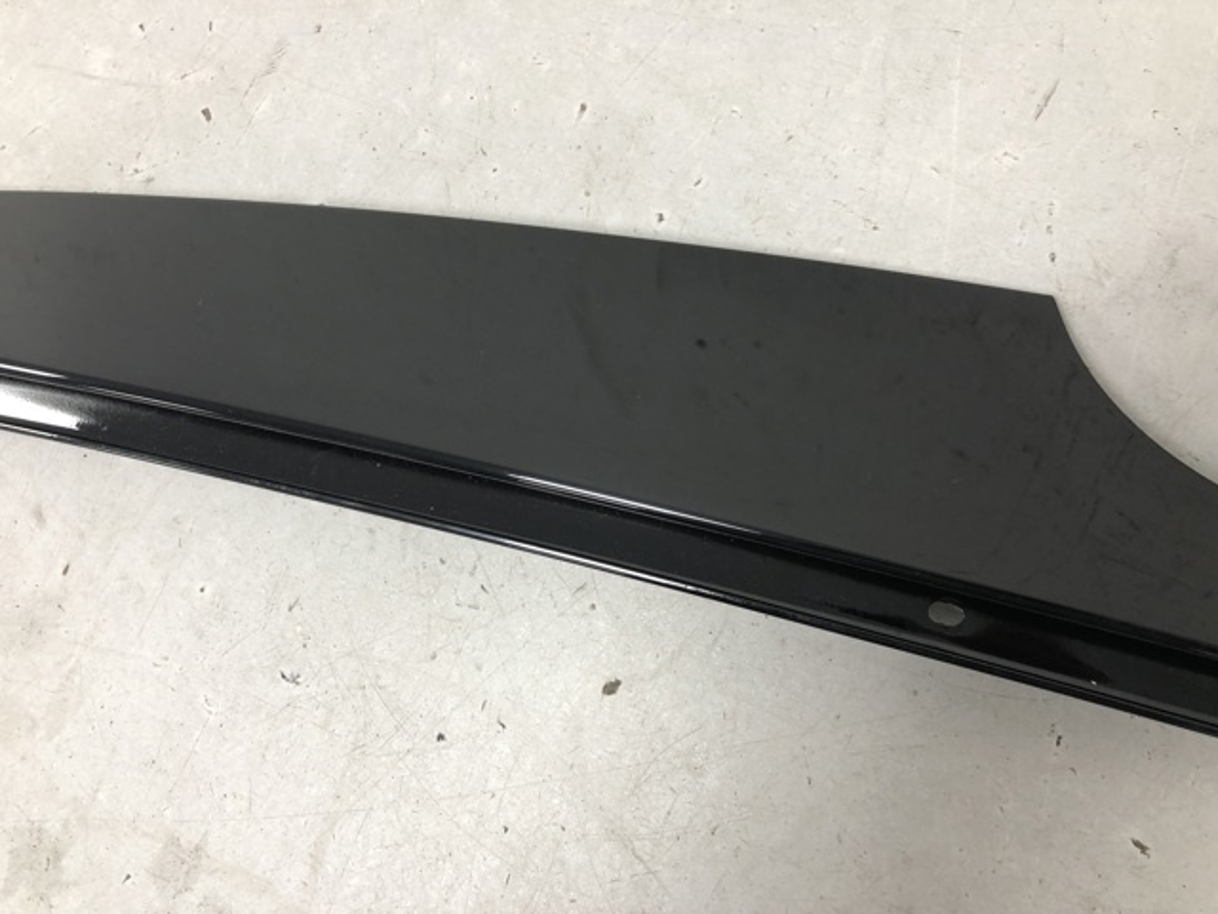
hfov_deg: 63.4
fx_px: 985
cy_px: 457
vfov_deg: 49.7
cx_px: 609
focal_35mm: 28
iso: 40
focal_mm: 4
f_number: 1.8
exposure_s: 1/20
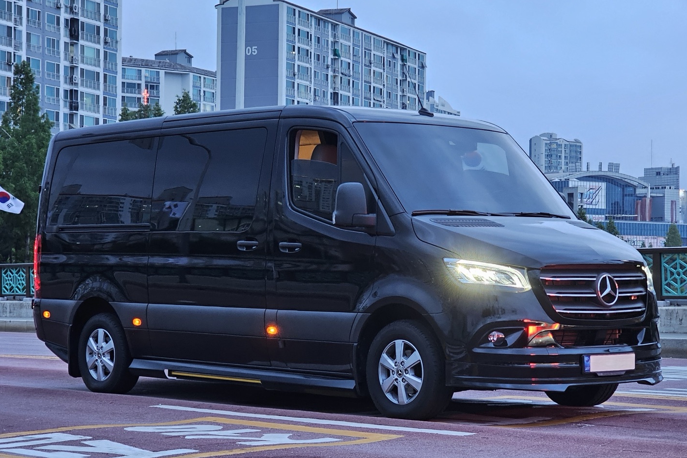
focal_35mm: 81
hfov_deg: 25.1
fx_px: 1545
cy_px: 221
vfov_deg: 16.9
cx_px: 344
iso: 250
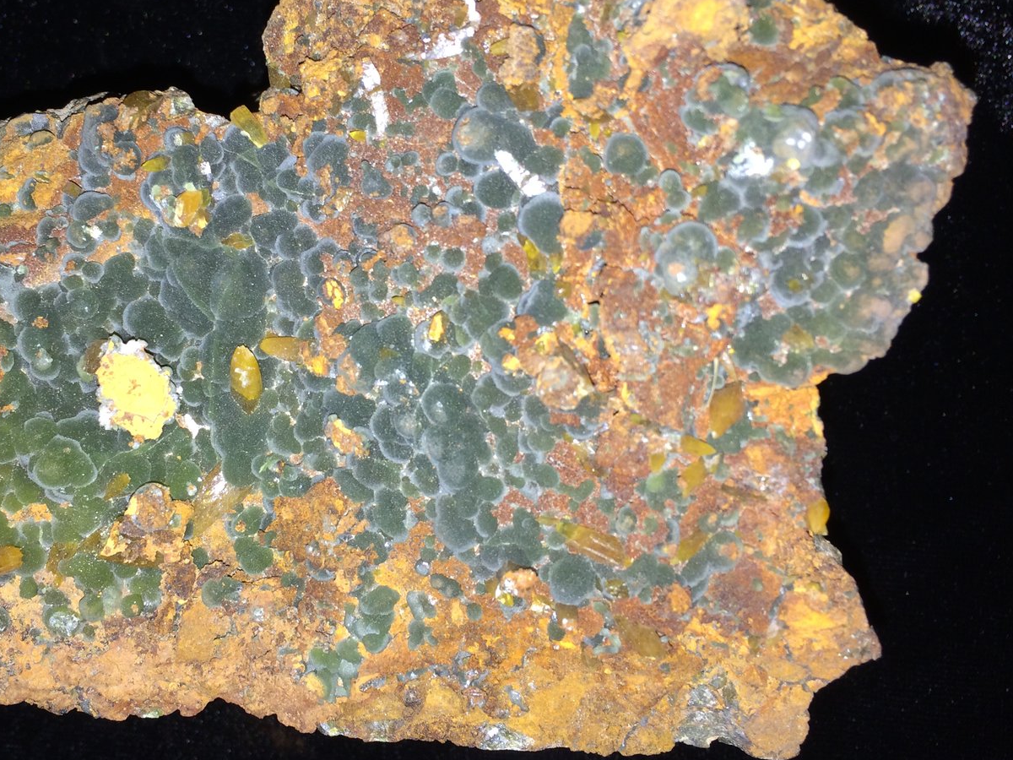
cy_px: 301
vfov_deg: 35.8
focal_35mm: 40
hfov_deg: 46.4
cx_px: 384
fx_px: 1171
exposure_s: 1/78
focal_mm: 4.12
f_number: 2.2
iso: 32
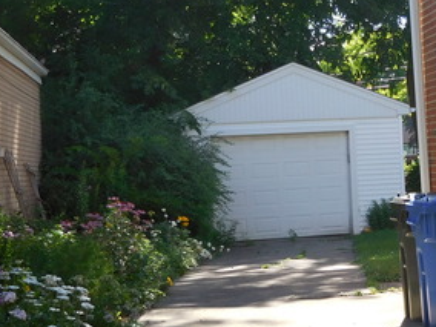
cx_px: 419
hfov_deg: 21.6
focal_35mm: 88
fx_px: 1108
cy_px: 163
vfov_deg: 16.8
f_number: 3.9
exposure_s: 1/250
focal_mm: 7
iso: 125
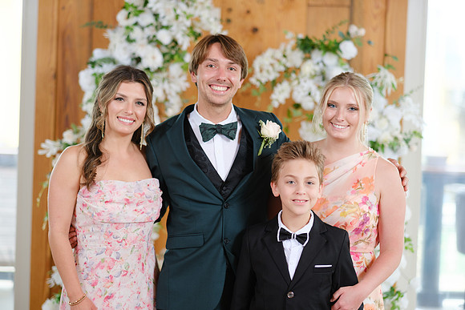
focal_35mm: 84
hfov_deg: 24.2
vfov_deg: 16.3
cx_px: 232
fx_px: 1085
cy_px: 155
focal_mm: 56
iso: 250
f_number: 1.6
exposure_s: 1/250
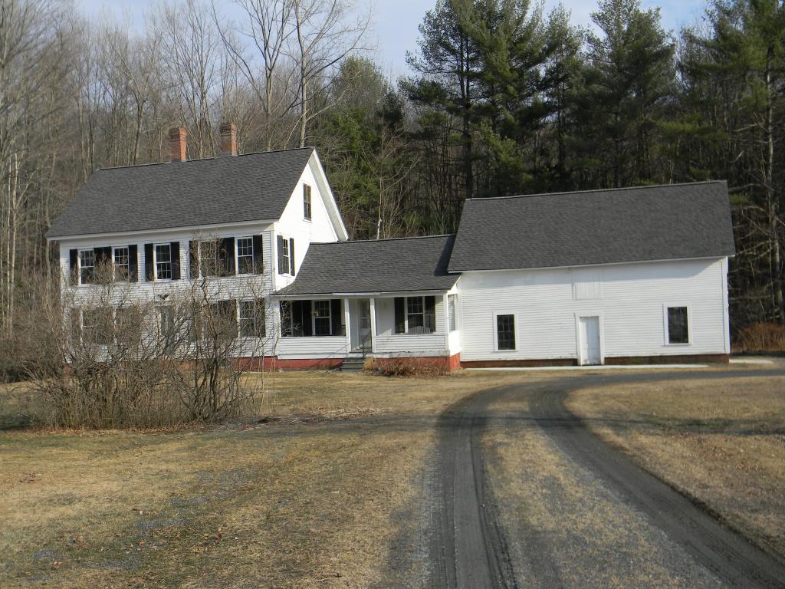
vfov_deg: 35.1
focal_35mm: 41
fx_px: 930
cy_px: 294
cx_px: 392
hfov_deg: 45.8
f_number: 3.8
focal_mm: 7.3
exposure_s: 1/567
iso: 80
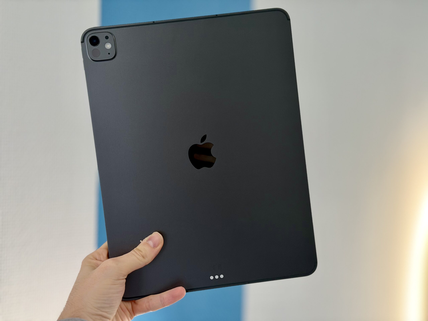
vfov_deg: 30.3
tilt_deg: -3.7
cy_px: 160
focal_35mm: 48
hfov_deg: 39.7
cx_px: 214
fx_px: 593
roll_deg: -1.1
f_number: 1.78
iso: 125
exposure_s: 1/59
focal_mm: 6.76
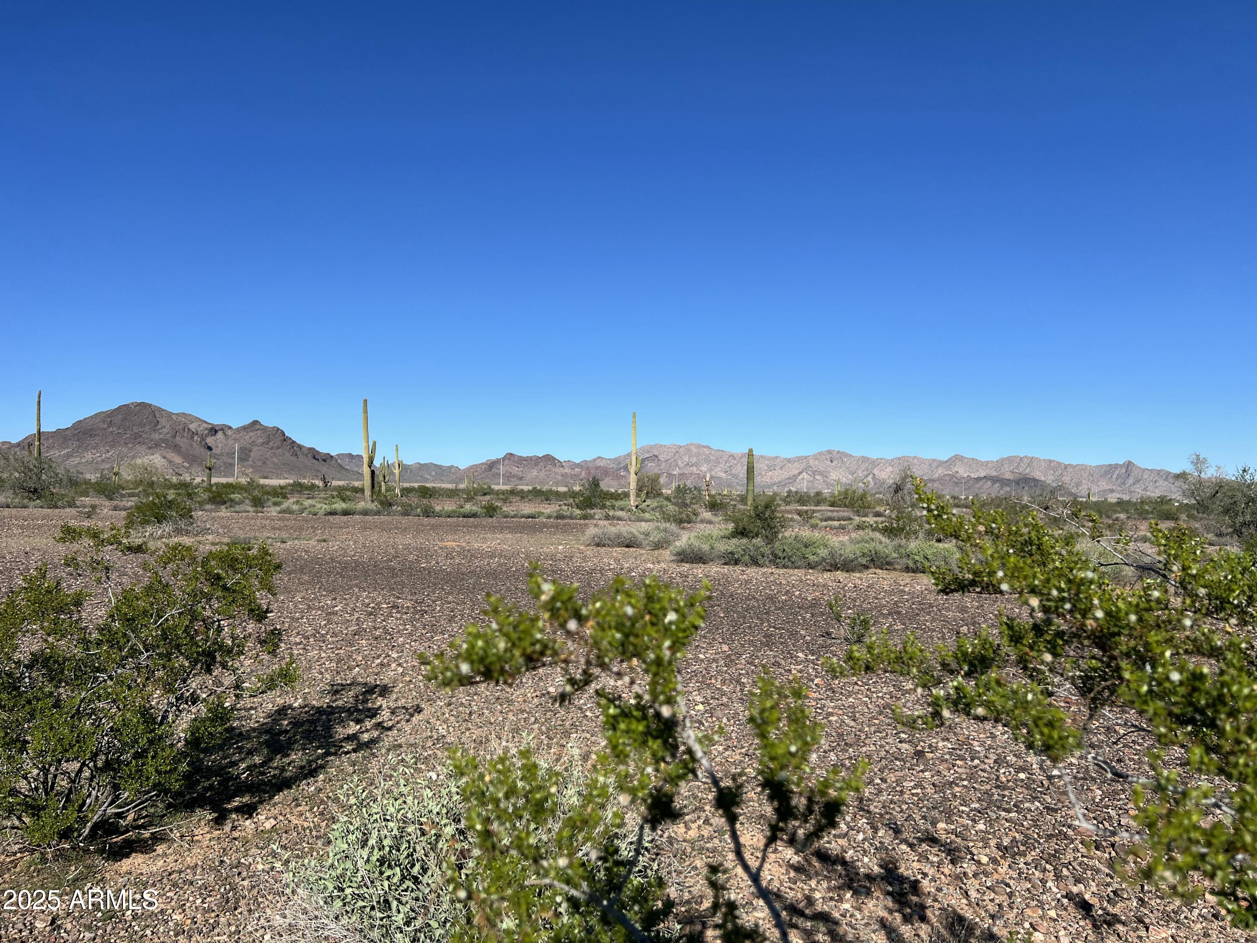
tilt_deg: +0.4
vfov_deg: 53.1
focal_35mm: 26
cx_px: 628
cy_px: 472
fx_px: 944
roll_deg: -1.2
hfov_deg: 67.3
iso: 50
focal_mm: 5.7
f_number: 1.5
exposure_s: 1/6211
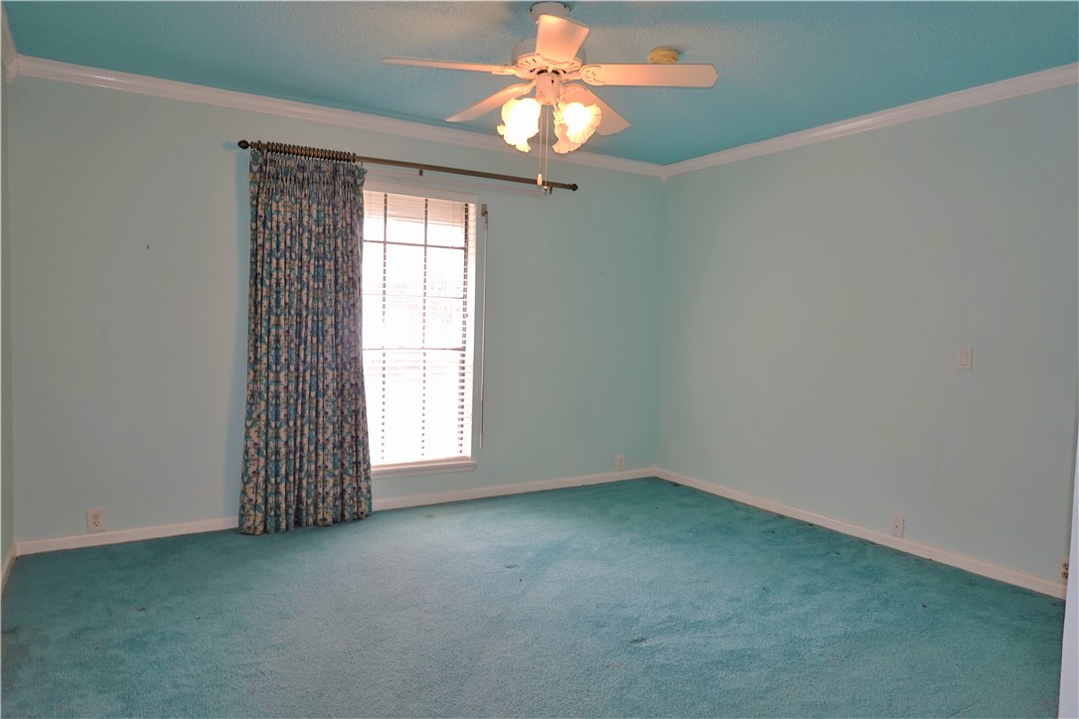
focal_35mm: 24
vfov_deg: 53.1
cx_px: 540
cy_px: 360
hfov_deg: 73.7
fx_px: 719
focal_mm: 9
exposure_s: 1/50
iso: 100
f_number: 2.8
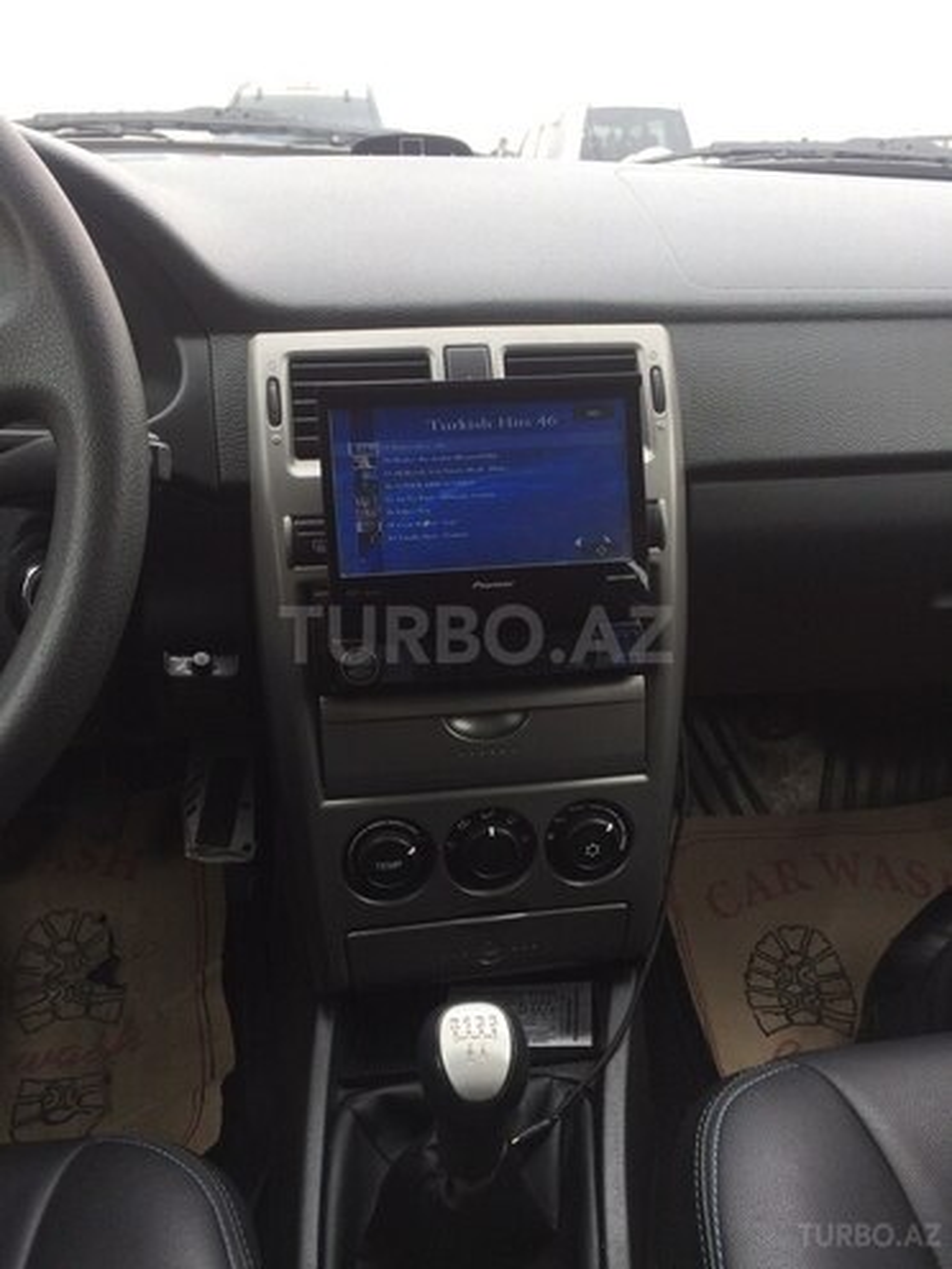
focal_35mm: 29
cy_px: 634
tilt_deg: -25.2
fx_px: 1063
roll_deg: +2.1
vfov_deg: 61.7
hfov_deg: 48.2
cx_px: 476
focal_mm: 4.15
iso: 32
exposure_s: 1/206
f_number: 2.2
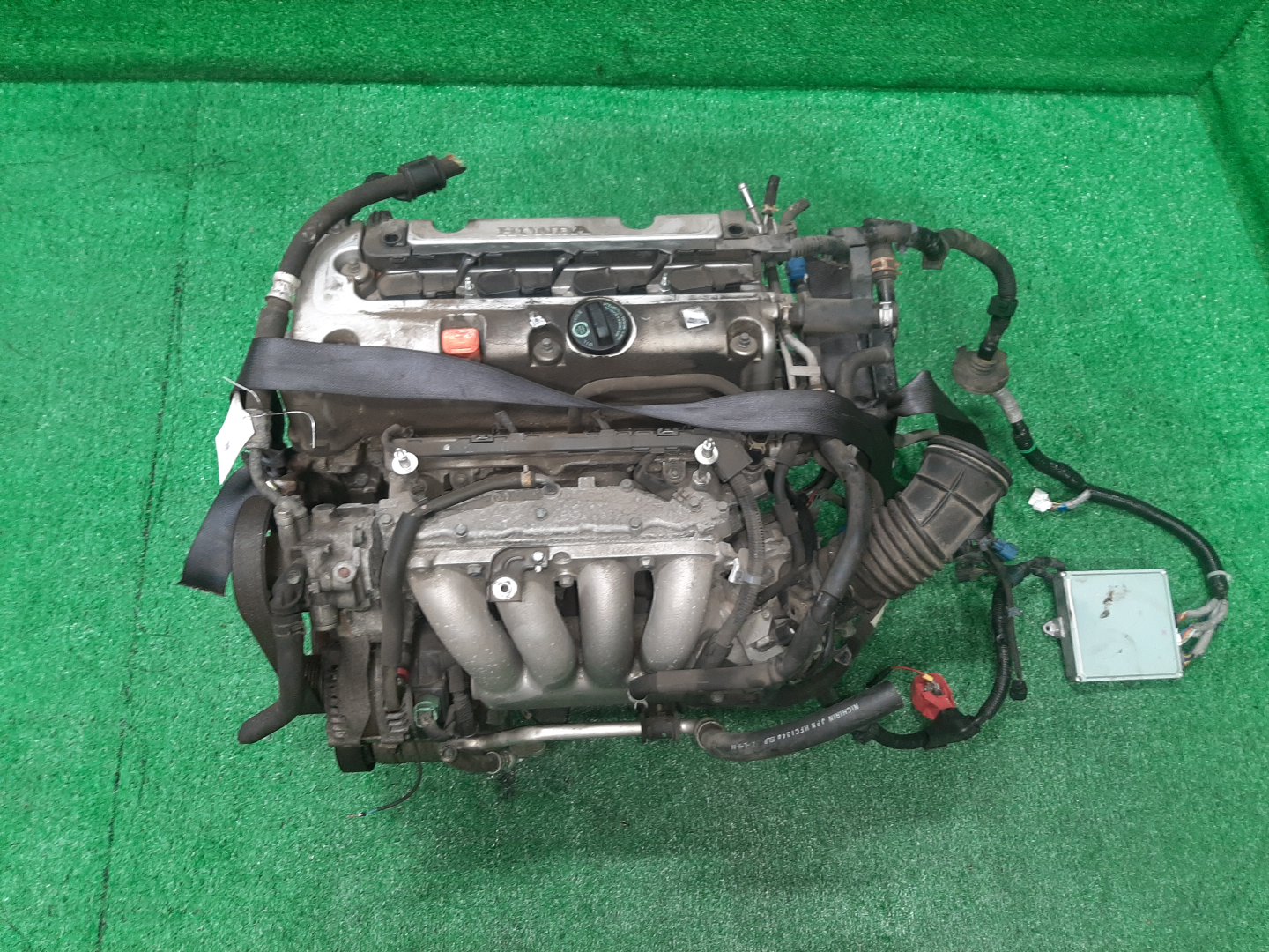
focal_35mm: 26
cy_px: 476
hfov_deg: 67.3
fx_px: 953
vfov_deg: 53.1
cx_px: 634
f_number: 1.7
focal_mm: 3.93
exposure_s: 1/50
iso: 167
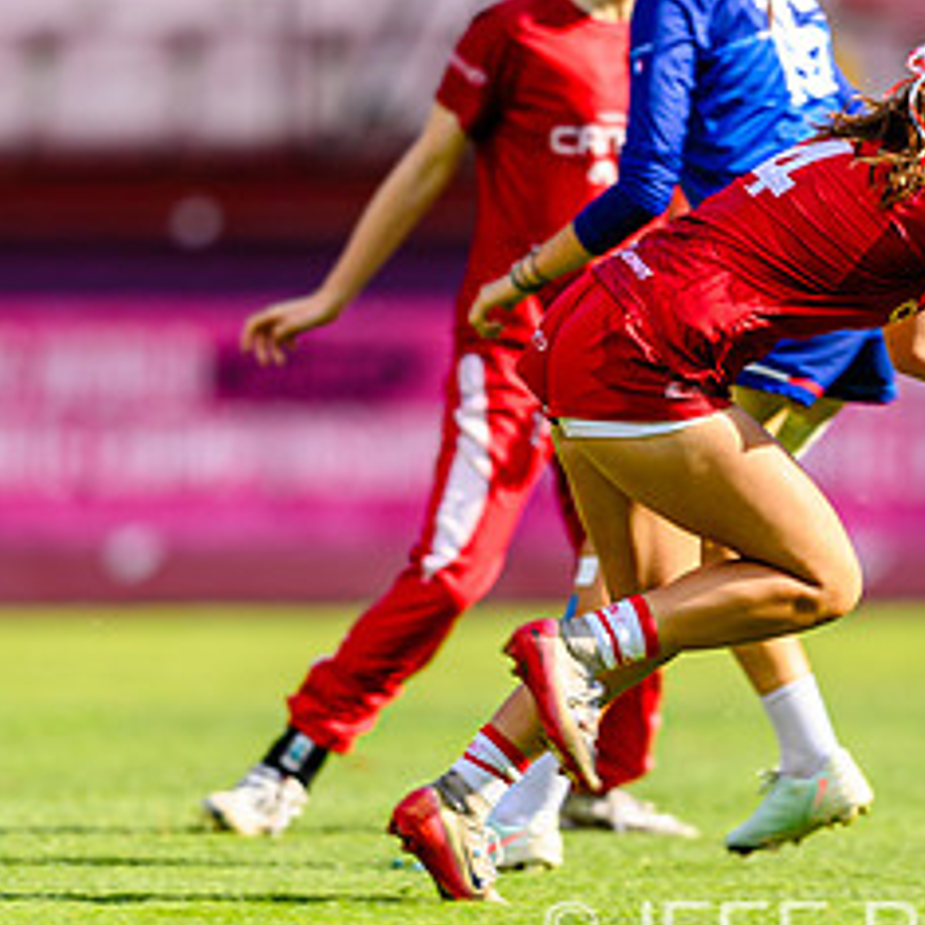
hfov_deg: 1.4
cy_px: 424
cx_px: 646
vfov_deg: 1.4
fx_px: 38788
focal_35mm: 1283
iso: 100
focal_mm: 400
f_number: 3.2
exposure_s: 1/500
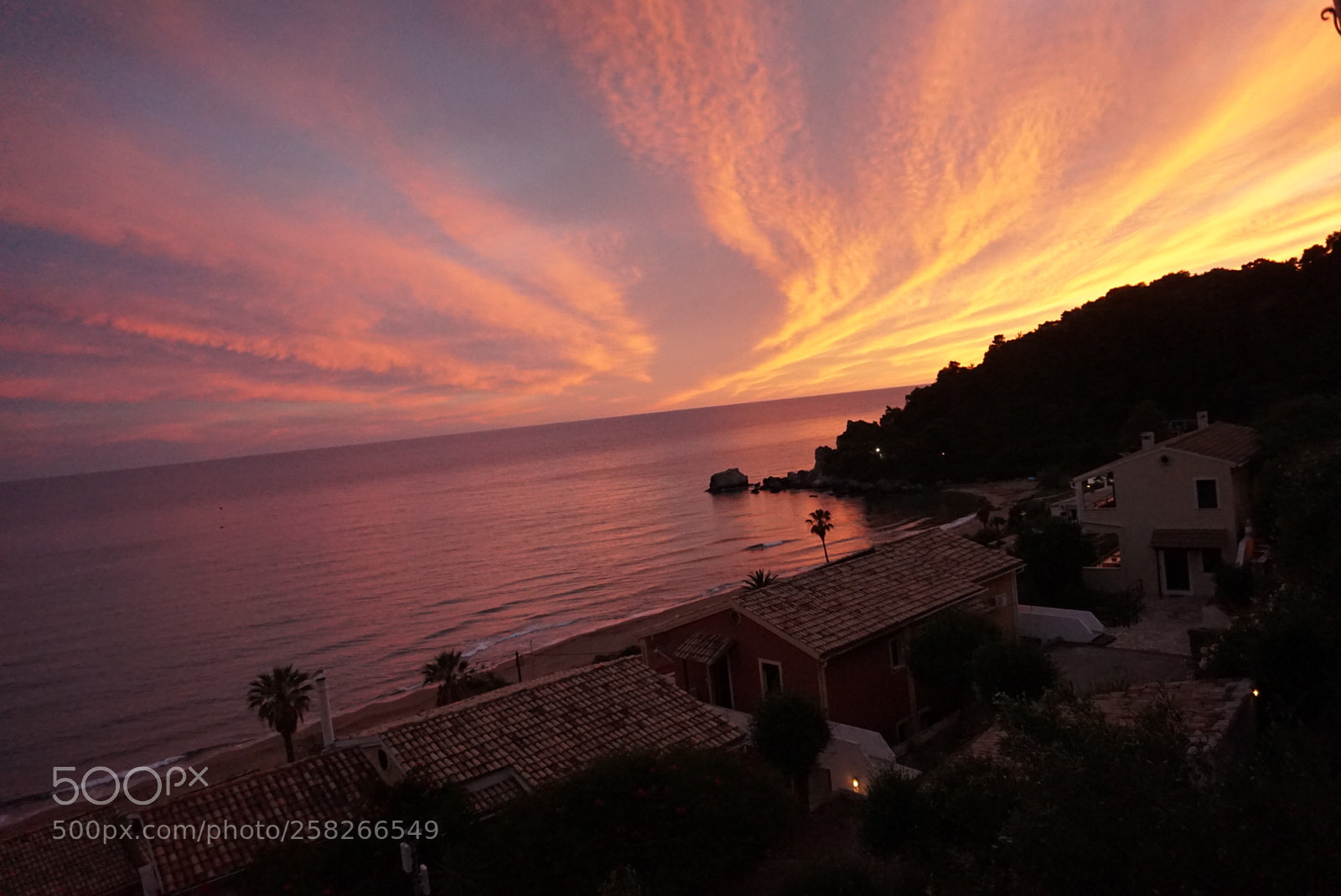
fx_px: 895
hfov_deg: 73.7
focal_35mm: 24
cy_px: 448
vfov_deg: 53.2
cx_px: 670
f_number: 3.5
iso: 2500
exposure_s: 1/160
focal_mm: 16
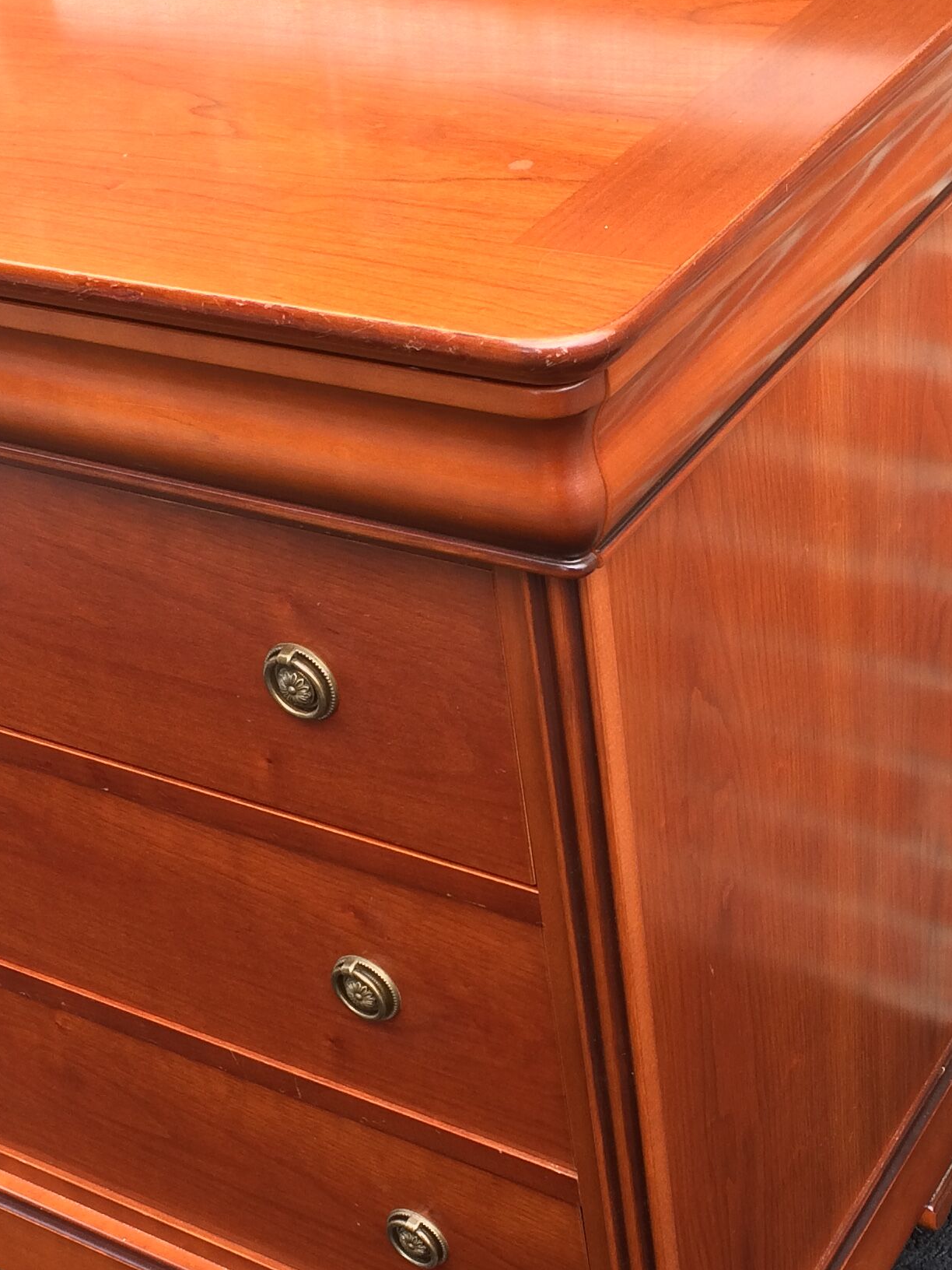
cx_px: 449
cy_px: 773
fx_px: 2127
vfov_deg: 33.1
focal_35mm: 58
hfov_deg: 25.2
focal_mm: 4.15
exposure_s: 1/114
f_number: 2.2
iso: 32
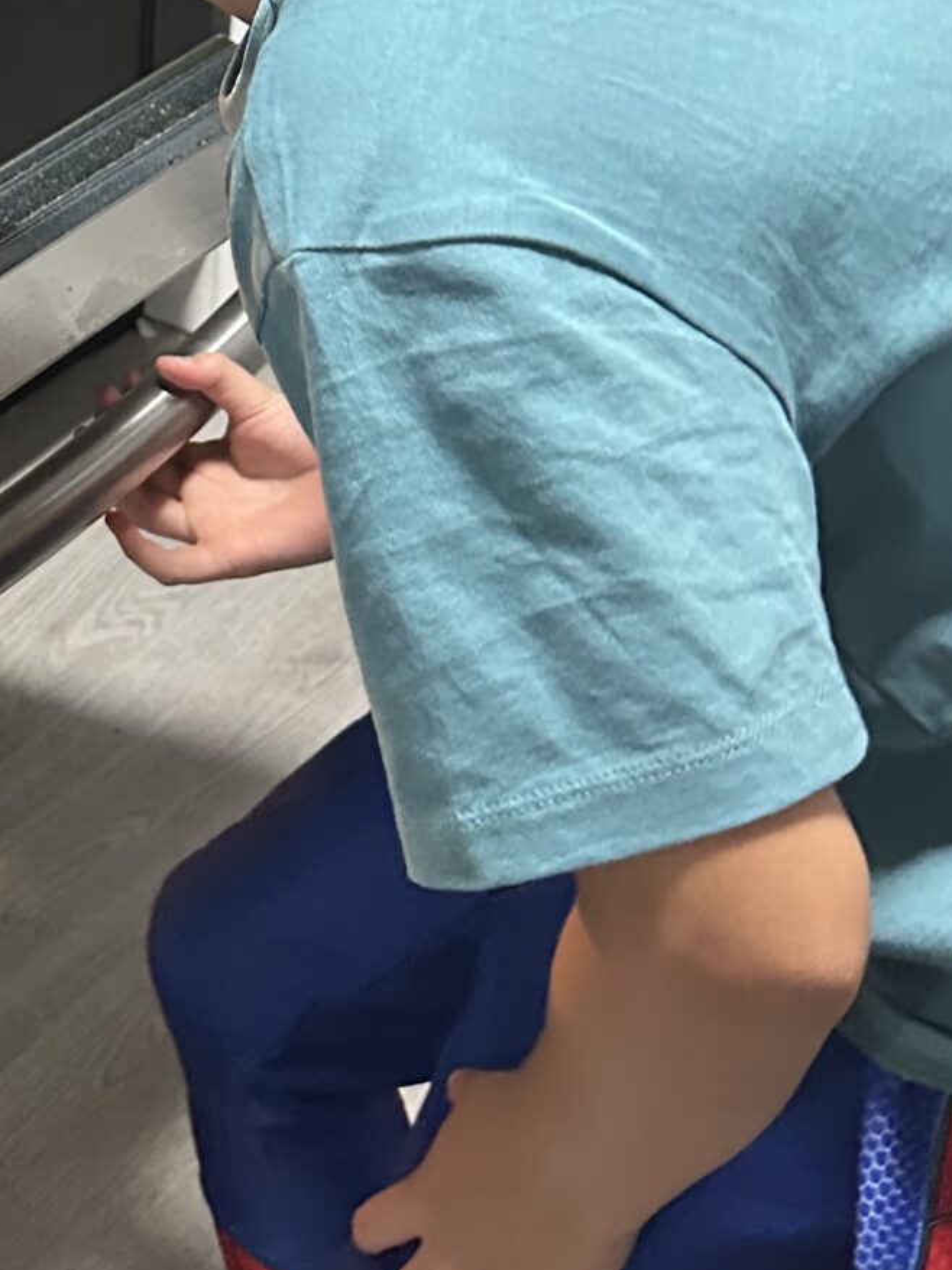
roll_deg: +0.3
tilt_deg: -28.4
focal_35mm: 70
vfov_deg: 27.1
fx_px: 2568
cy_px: 204
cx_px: -301
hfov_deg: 19.3
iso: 640
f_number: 1.78
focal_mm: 6.86
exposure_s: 1/60
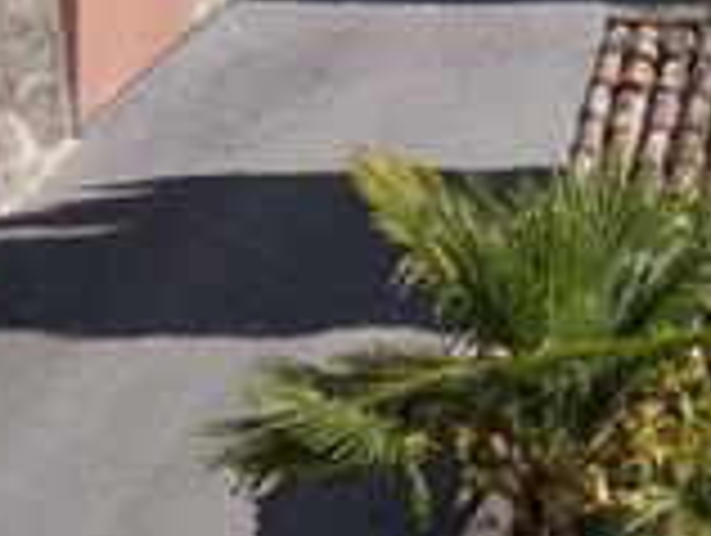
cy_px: -653
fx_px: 3332
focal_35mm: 162
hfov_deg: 11.8
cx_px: 972
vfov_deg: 8.5
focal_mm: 12.29
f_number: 4.5
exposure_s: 1/1000
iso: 100
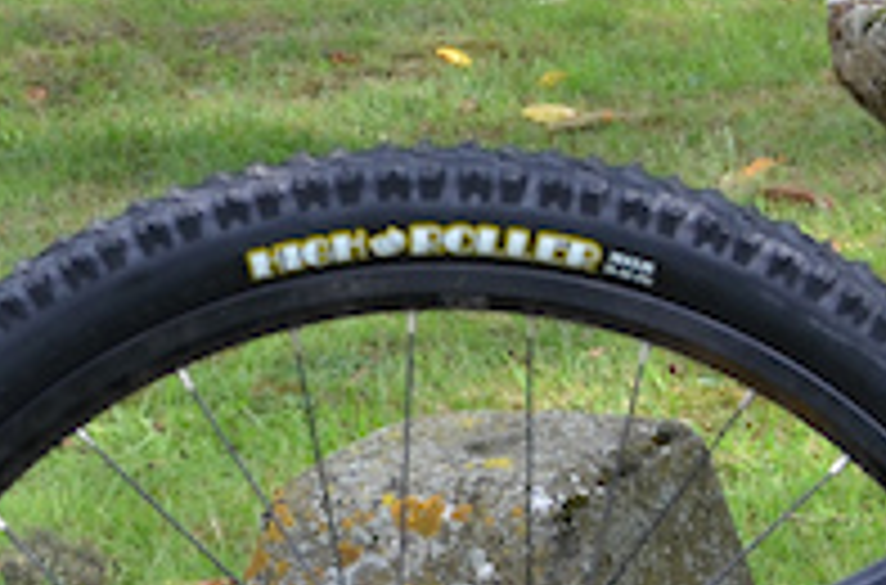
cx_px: 1803
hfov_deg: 8.4
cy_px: 472
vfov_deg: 5.8
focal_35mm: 234
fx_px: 5741
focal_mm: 30
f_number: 6.3
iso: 200
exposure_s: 1/160
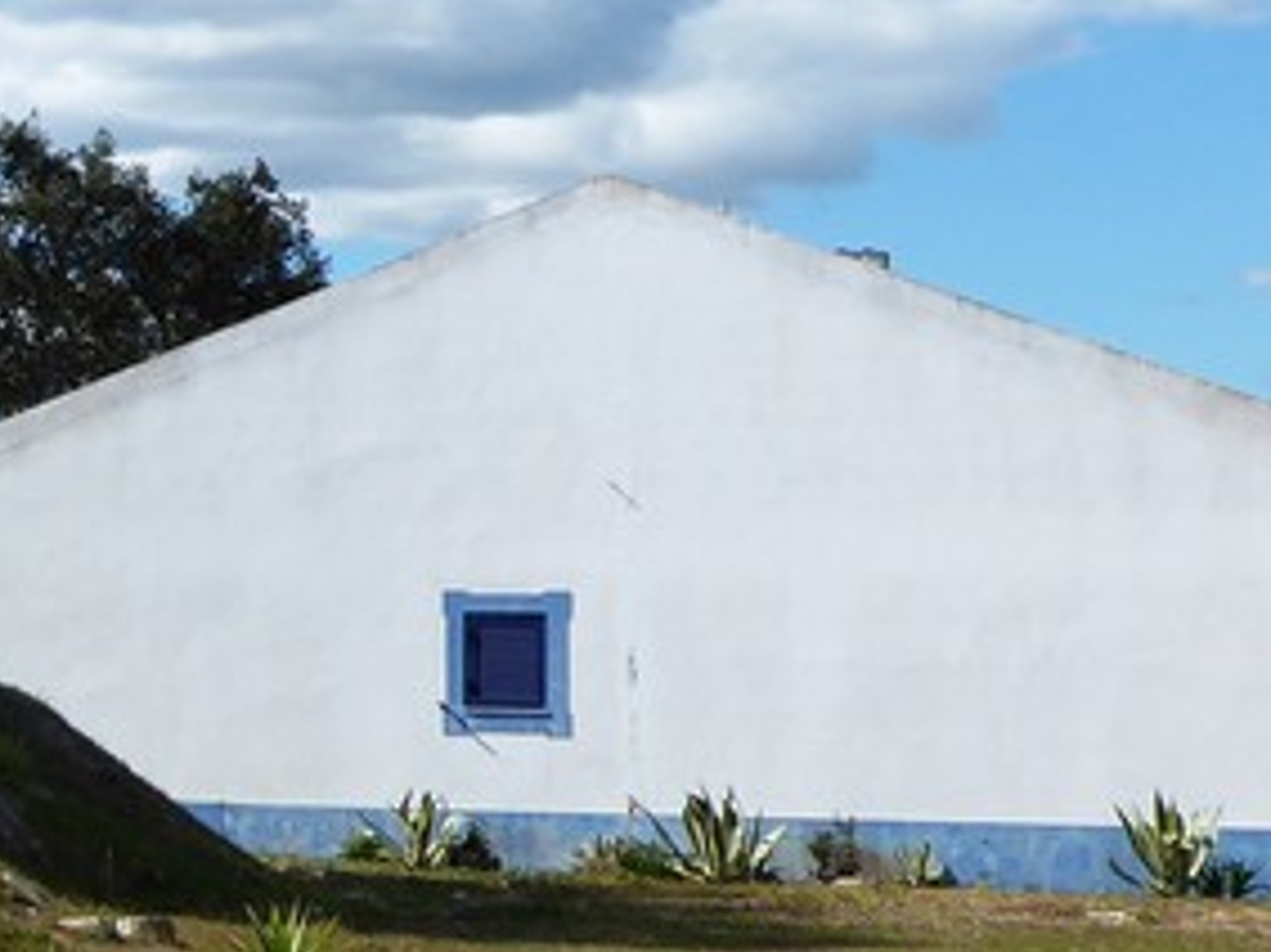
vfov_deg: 14.1
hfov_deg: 18.0
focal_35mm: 105
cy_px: 355
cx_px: -162
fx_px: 3854
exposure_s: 1/1300
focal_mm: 5
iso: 80
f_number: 3.5
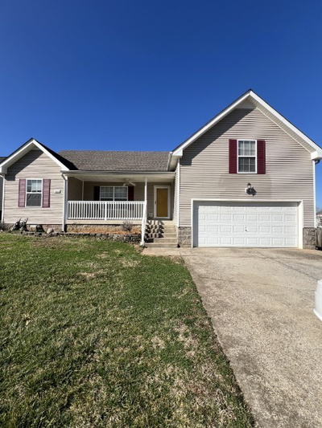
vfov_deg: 106.2
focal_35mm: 13
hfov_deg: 89.9
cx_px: 161
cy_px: 214
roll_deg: -0.1
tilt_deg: +2.3
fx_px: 161
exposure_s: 1/2053
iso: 32
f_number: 1.8
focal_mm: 1.57
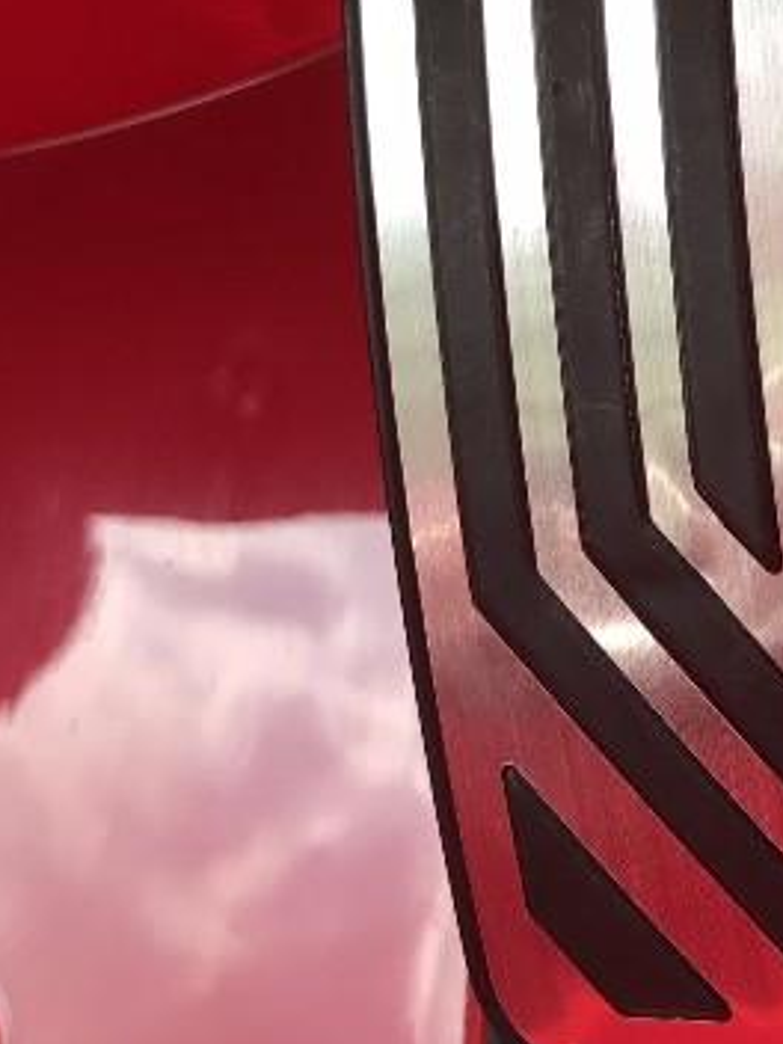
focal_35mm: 86
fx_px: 2594
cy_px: 540
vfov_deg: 22.8
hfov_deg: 16.7
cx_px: 810
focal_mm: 3.99
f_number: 1.8
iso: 20
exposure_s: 1/326
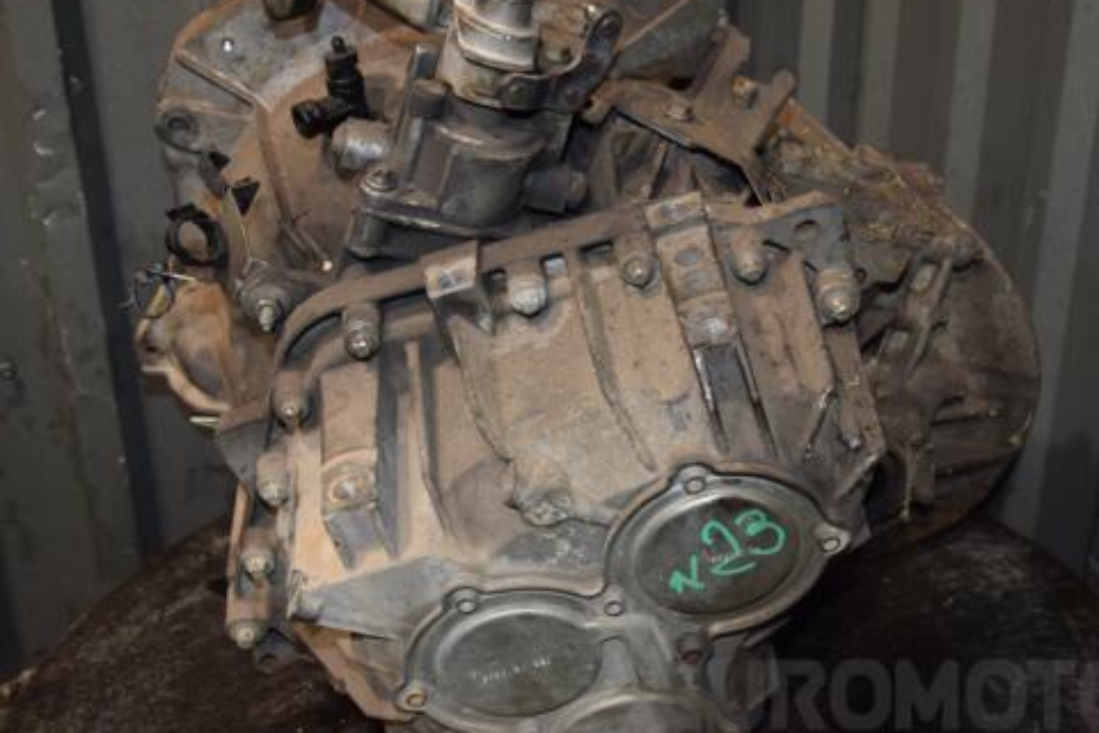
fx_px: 1374
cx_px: 614
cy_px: 389
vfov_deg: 29.9
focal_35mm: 45
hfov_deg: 43.5
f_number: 5
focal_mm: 24
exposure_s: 1/60
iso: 800
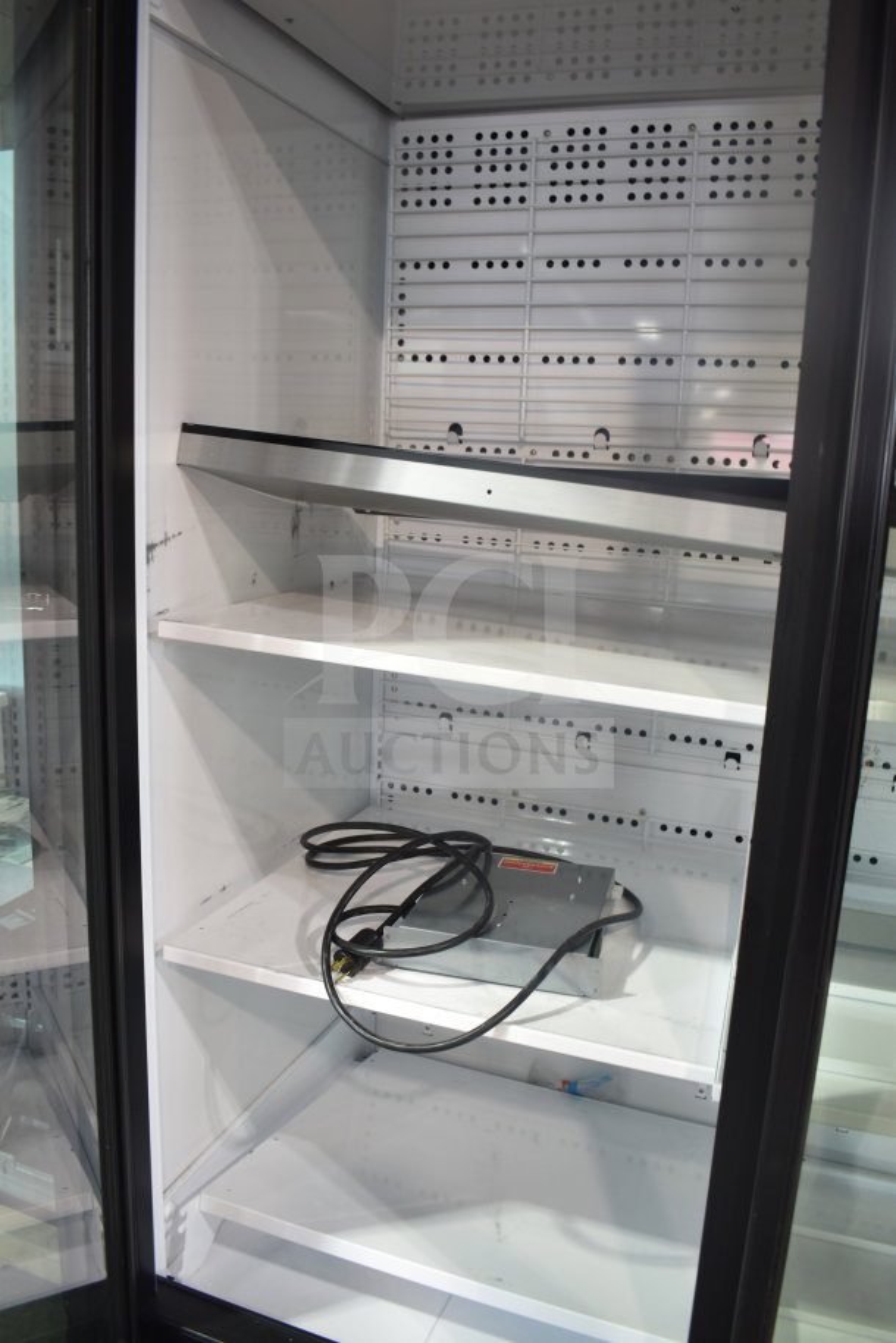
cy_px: 672
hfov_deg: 47.9
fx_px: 1008
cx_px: 448
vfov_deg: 67.4
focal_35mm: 27
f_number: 3.5
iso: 320
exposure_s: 1/30
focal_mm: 18
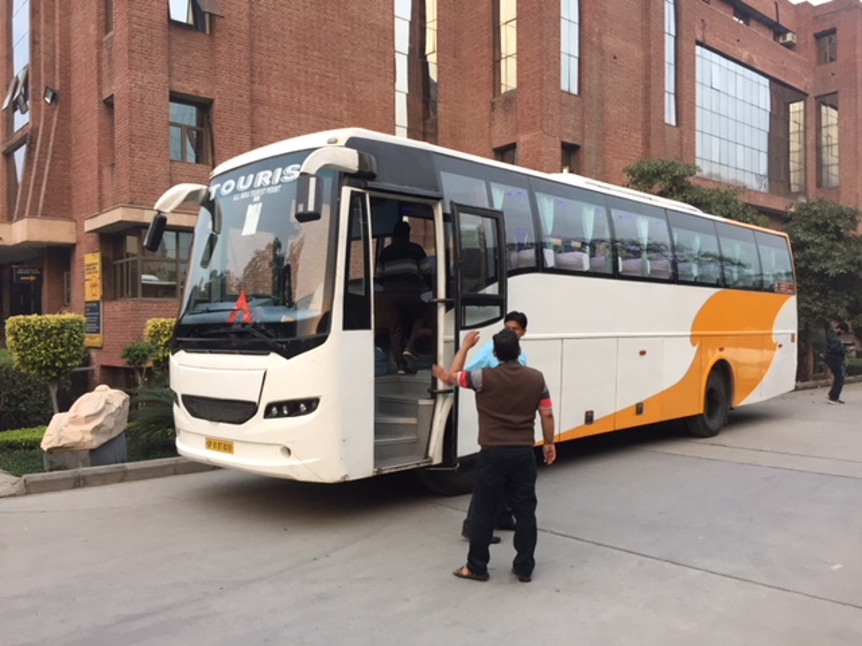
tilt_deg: +1.0
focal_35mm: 29
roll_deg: +0.8
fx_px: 722
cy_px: 323
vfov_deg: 48.2
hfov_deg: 61.7
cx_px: 431
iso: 40
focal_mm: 4.15
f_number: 2.2
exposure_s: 1/33
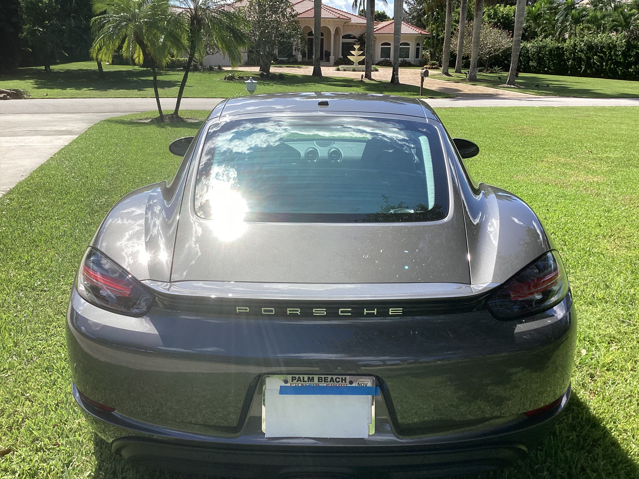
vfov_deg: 45.4
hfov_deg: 58.4
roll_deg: +0.3
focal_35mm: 31
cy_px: 240
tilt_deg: -17.9
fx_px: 572
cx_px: 320
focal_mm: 3.3
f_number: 2.4
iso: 25
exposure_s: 1/1148
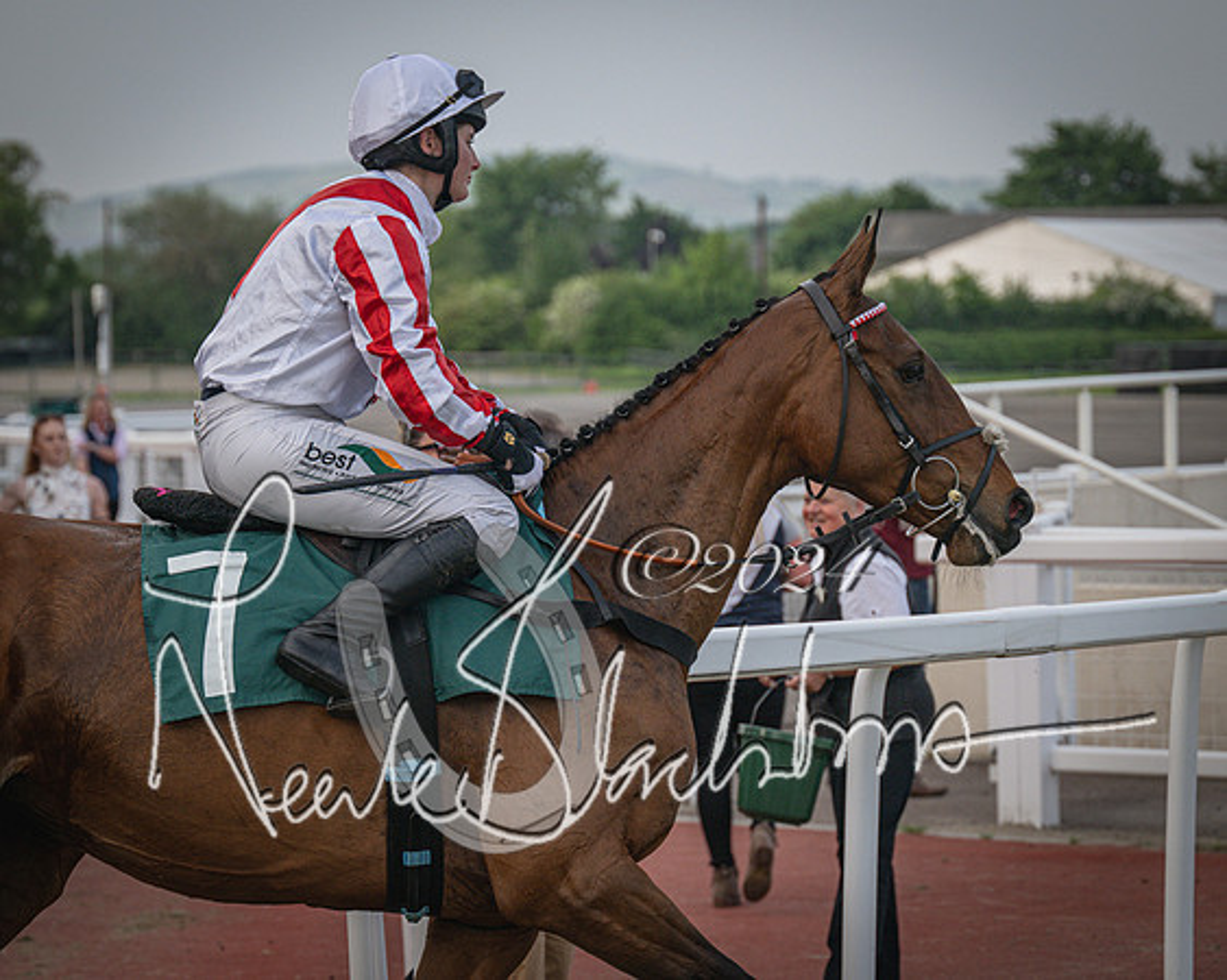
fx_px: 5264
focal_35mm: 145
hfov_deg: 13.3
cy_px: 487
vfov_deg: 10.6
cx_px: 486
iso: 400
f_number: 4
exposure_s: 1/1250
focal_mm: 98
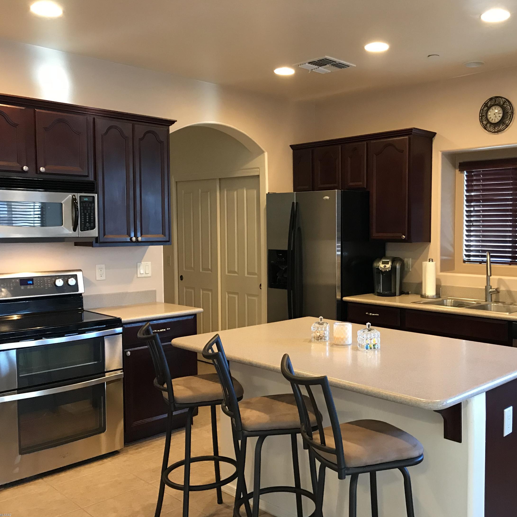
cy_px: 265
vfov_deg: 48.4
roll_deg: +0.5
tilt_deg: -3.5
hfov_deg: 47.7
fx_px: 575
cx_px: 344
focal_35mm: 34
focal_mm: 3.99
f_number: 1.8
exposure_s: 1/13
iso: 100
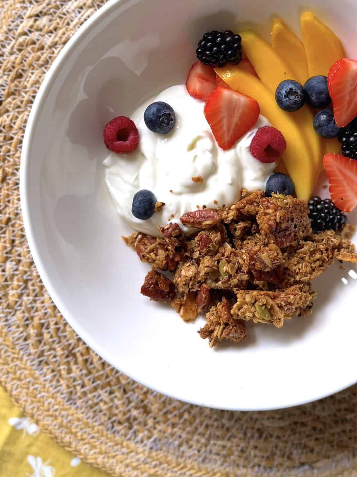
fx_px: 468
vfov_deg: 53.7
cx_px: 251
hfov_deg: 41.0
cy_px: 201
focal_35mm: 34
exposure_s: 1/121
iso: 64
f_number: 1.8
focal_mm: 6.8
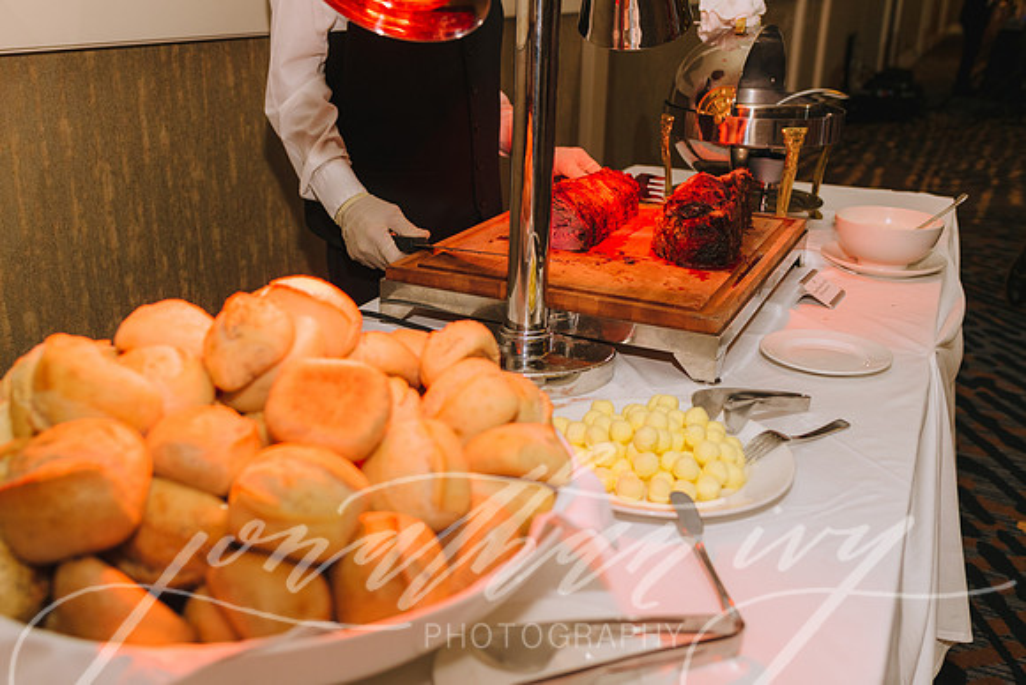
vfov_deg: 37.9
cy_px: 342
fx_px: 998
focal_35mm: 35
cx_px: 513
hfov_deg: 54.4
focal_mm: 35
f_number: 4
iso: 800
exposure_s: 1/160
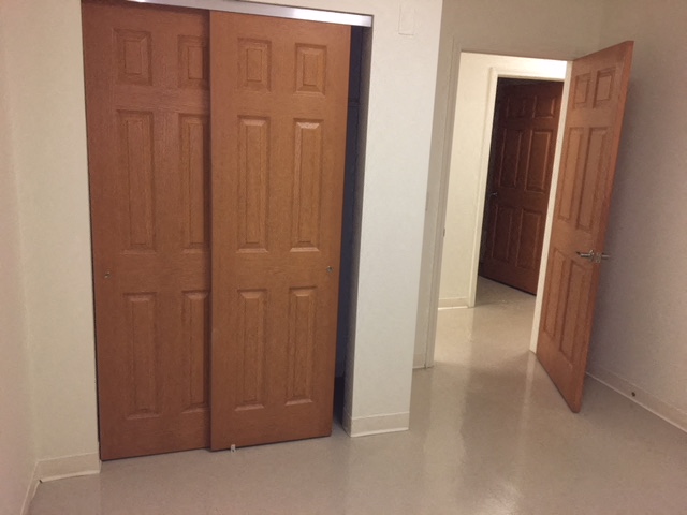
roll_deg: -2.7
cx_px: 344
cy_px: 258
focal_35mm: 29
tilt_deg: -11.4
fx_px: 576
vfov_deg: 48.2
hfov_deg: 61.7
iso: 50
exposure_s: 1/30
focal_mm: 4.15
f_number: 2.2
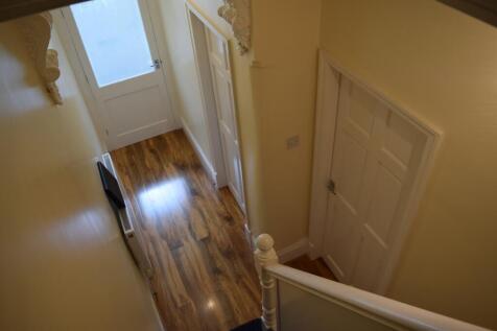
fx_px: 373
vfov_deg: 47.9
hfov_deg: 67.4
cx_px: 248
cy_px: 166
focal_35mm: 27
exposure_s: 1/60
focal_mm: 18
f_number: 4
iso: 400
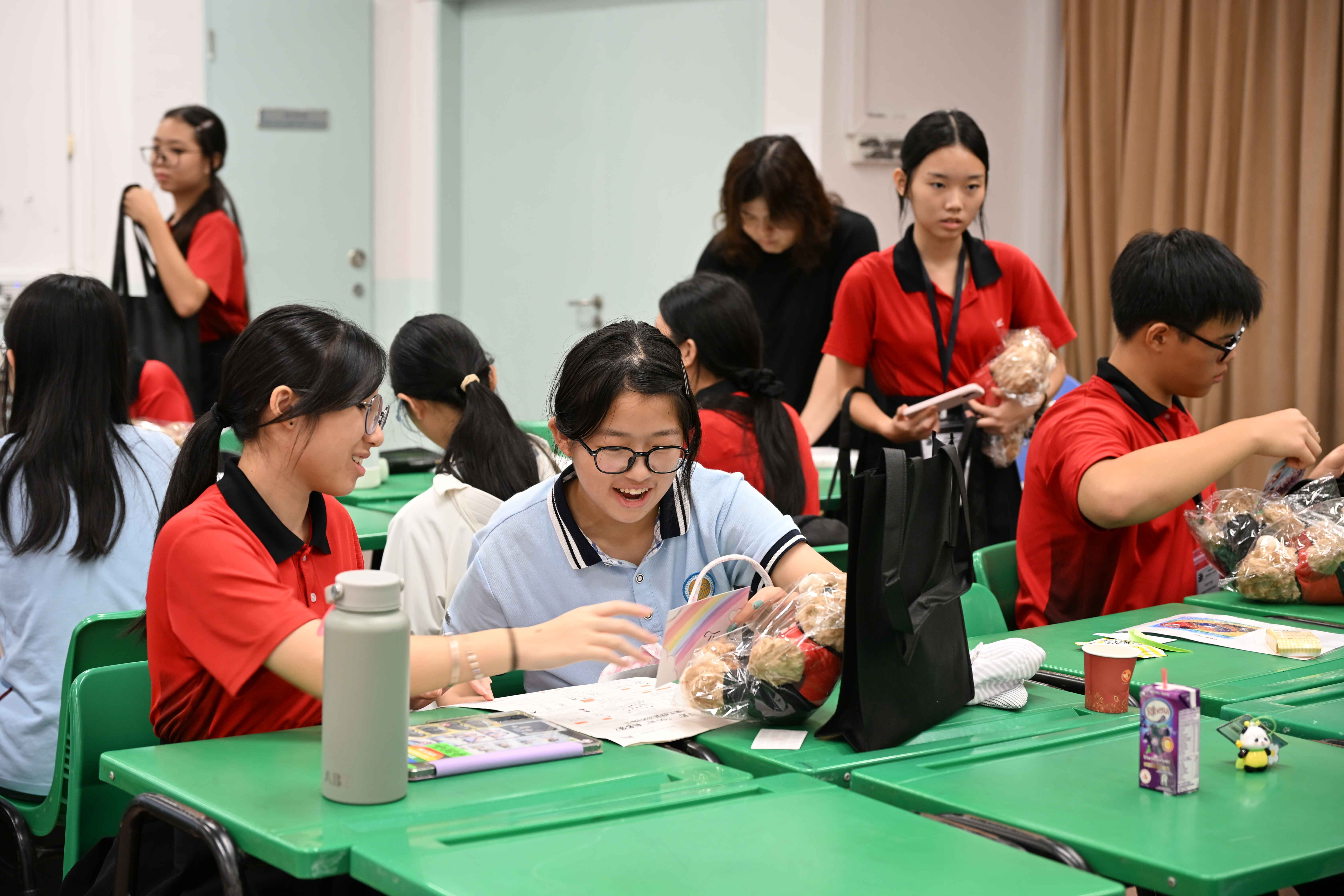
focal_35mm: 61
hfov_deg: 32.9
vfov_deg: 22.3
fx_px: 2277
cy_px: 448
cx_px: 672
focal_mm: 61
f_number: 4
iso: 500
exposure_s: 1/60
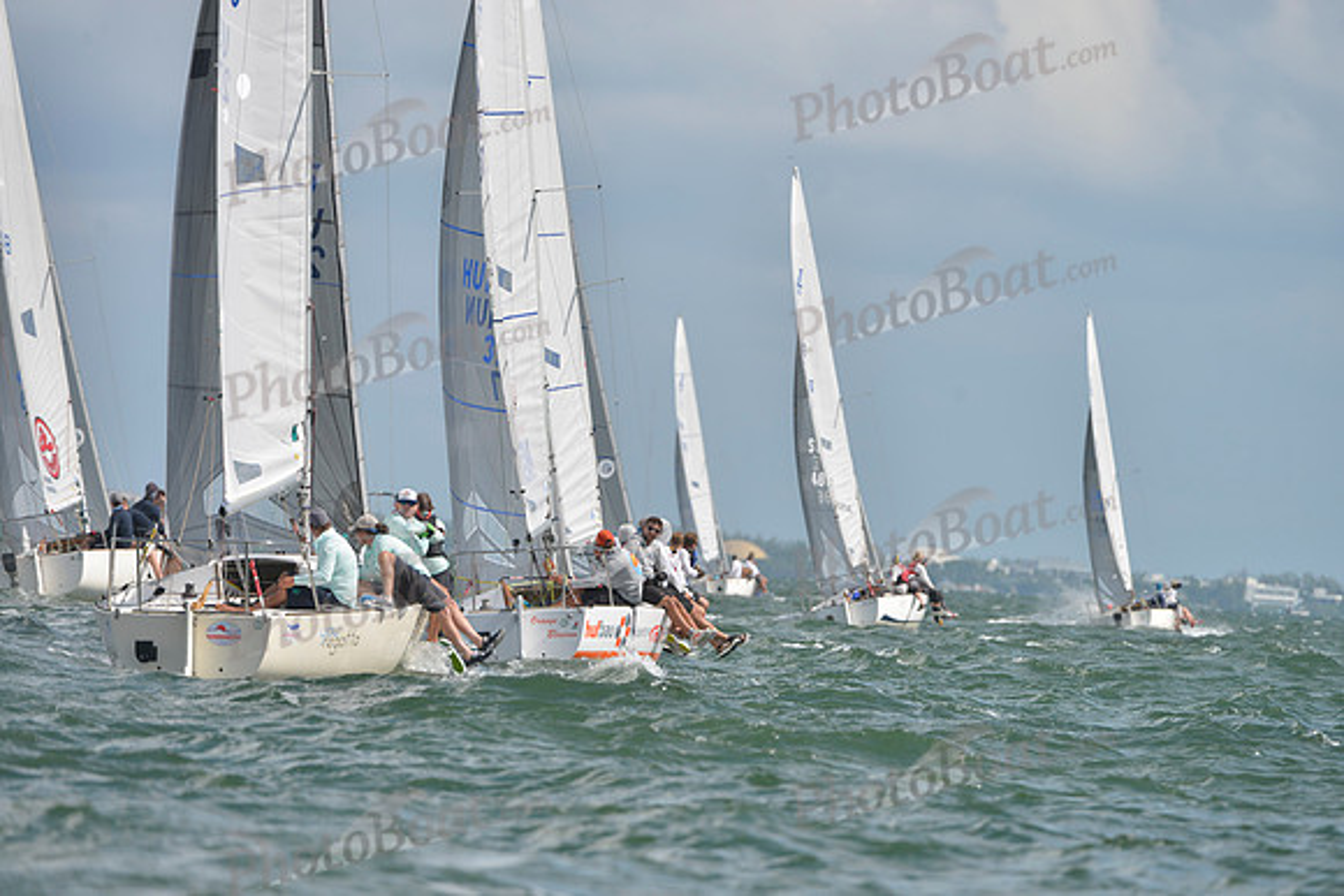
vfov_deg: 3.4
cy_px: 448
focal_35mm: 400
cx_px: 672
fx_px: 14936
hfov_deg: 5.2
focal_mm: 400
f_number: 7.1
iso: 200
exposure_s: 1/1000
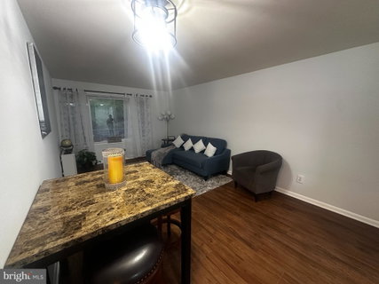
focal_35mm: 14
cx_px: 190
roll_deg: -0.7
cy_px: 142
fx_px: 153
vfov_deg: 85.6
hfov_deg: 102.1
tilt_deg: -8.6
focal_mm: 2.22
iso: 640
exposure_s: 1/60
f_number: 2.2
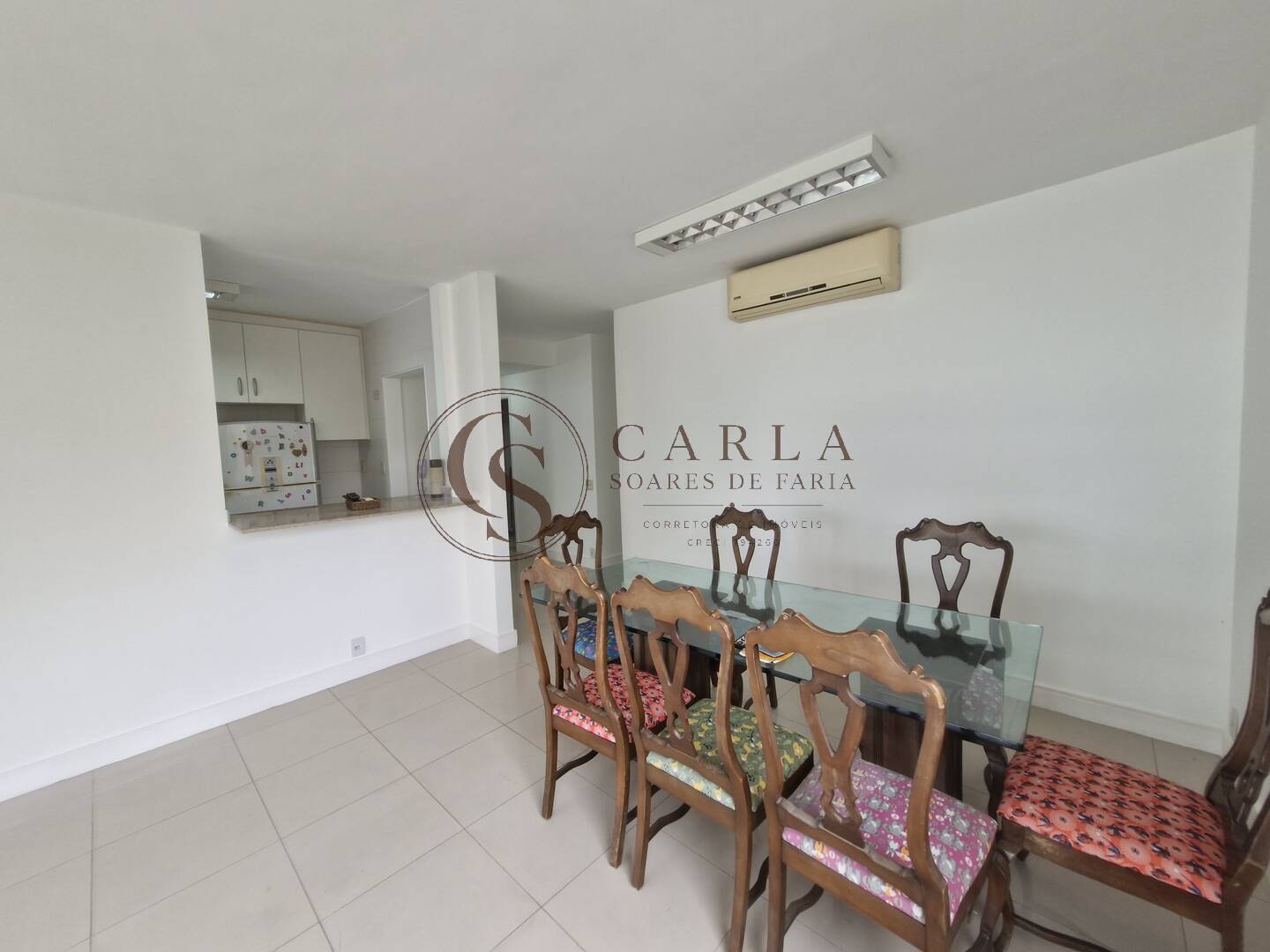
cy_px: 476
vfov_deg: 89.9
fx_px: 477
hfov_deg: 106.2
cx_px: 635
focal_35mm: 13
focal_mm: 1.74
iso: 50
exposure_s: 1/60
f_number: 2.2
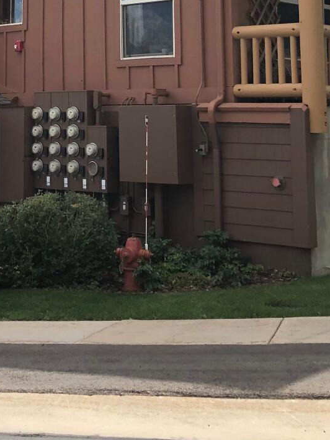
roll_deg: -0.7
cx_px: 22
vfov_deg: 23.3
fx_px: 1004
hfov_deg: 18.3
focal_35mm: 79
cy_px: -37
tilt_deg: +9.4
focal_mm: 4
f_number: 1.8
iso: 20
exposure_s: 1/1675
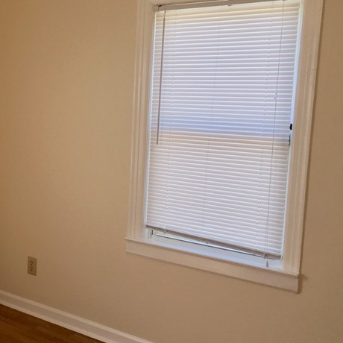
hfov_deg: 28.5
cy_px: 176
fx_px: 639
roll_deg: +0.0
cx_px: 13
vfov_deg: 30.0
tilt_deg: -7.8
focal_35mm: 57
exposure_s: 1/120
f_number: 2.2
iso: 25
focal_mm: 4.15
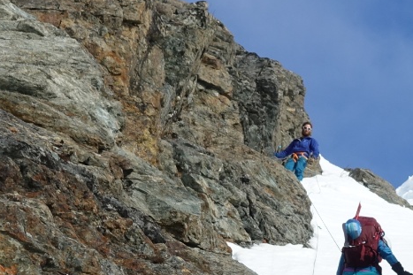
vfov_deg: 5.7
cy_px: 177
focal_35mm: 240
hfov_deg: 8.6
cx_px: 373
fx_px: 2752
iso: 125
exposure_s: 1/640
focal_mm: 25.7
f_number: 5.6
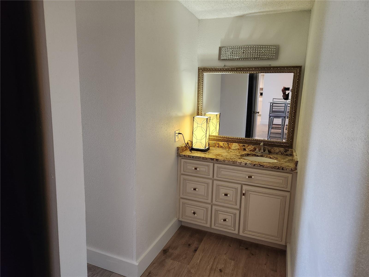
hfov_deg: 73.9
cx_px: 184
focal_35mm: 23
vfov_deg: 58.9
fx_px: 245
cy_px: 138
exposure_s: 1/120
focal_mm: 5.4
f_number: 1.8
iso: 640
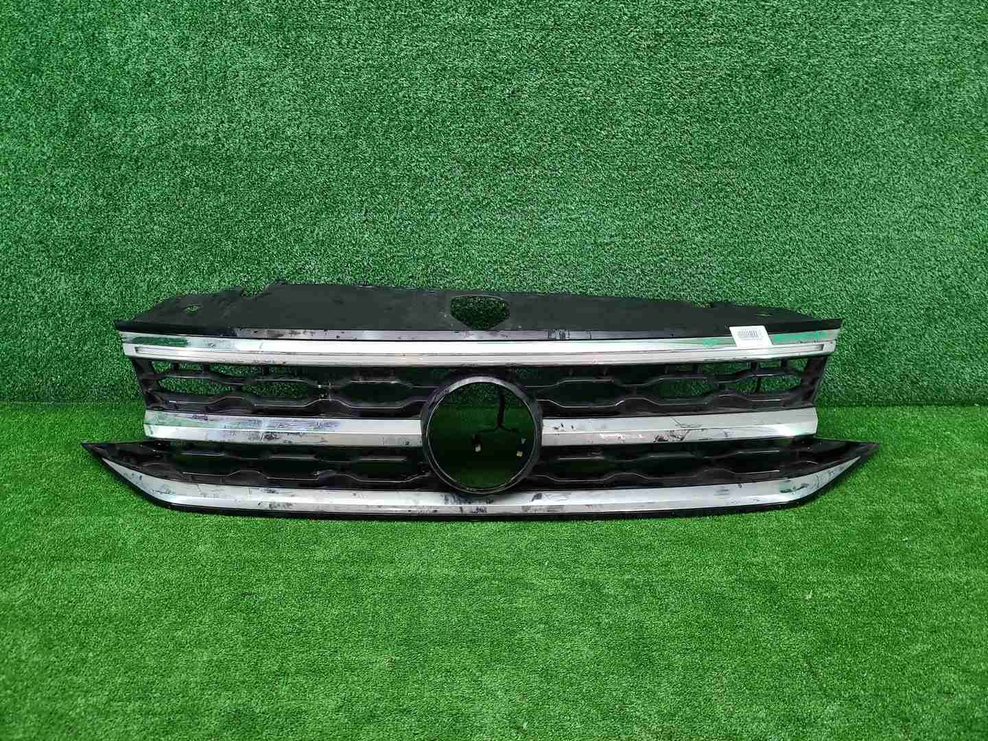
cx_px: 494
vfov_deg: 53.1
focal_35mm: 26
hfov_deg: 67.3
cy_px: 370
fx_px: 742
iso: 138
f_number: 1.8
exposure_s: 1/50
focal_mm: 5.4
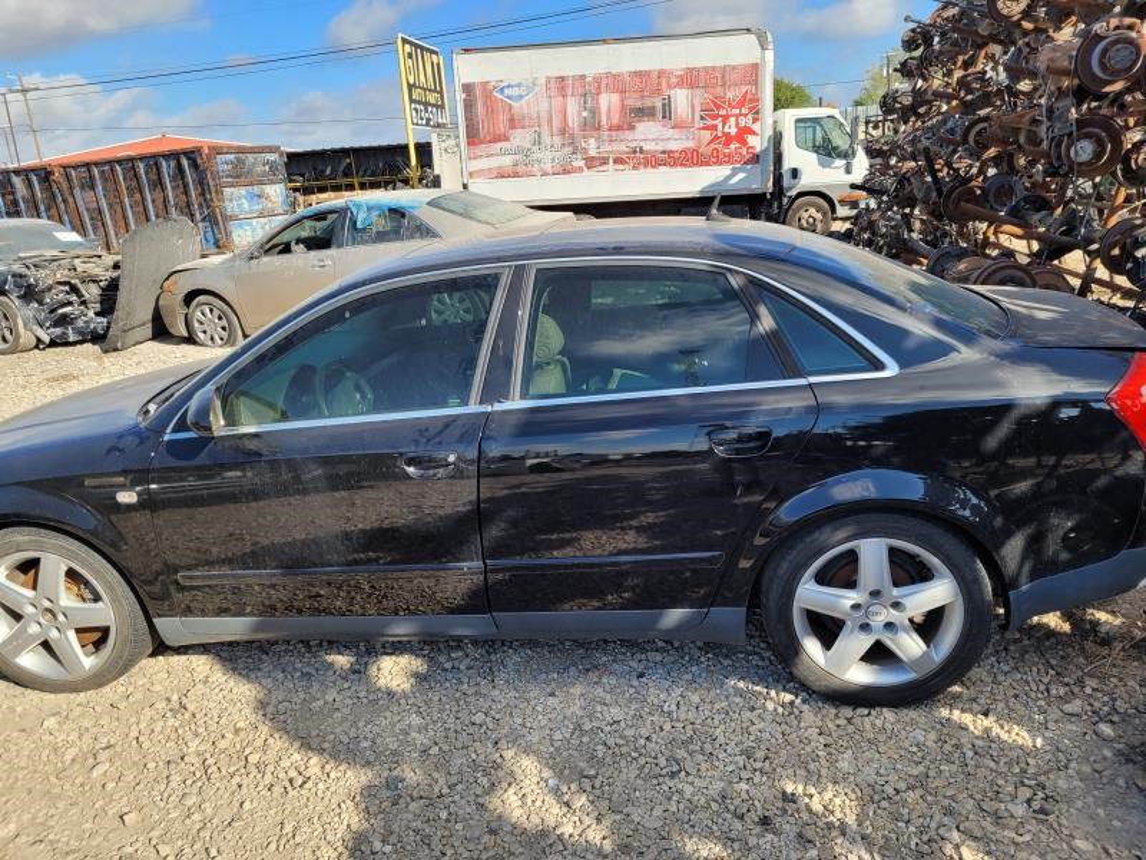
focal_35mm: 26
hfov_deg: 67.3
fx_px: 861
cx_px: 573
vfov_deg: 53.1
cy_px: 430
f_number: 1.8
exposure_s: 1/1215
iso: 40
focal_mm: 5.4
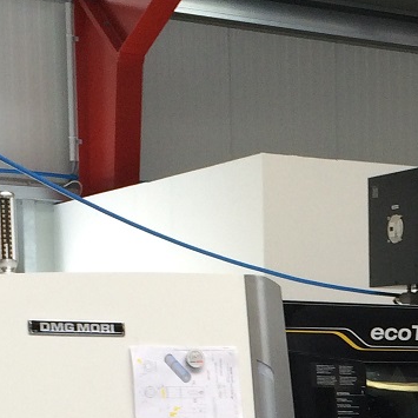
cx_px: 524
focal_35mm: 118
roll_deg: -1.0
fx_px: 1612
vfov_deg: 14.3
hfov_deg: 14.2
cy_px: 511
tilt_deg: -7.9
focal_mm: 4.15
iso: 64
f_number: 2.2
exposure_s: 1/100
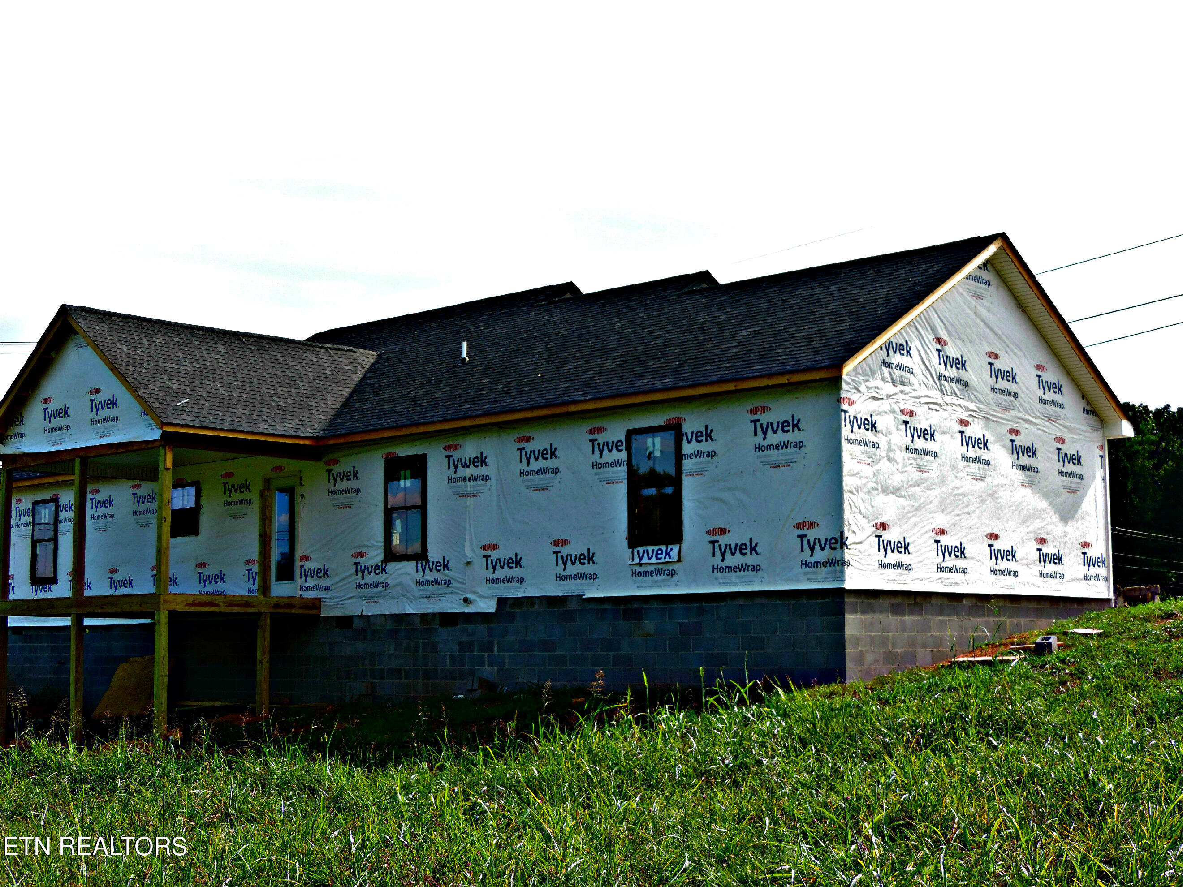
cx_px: 592
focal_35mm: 50
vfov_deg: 29.1
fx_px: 1709
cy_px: 444
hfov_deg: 38.2
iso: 80
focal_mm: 8.9
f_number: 3.6
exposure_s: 1/400
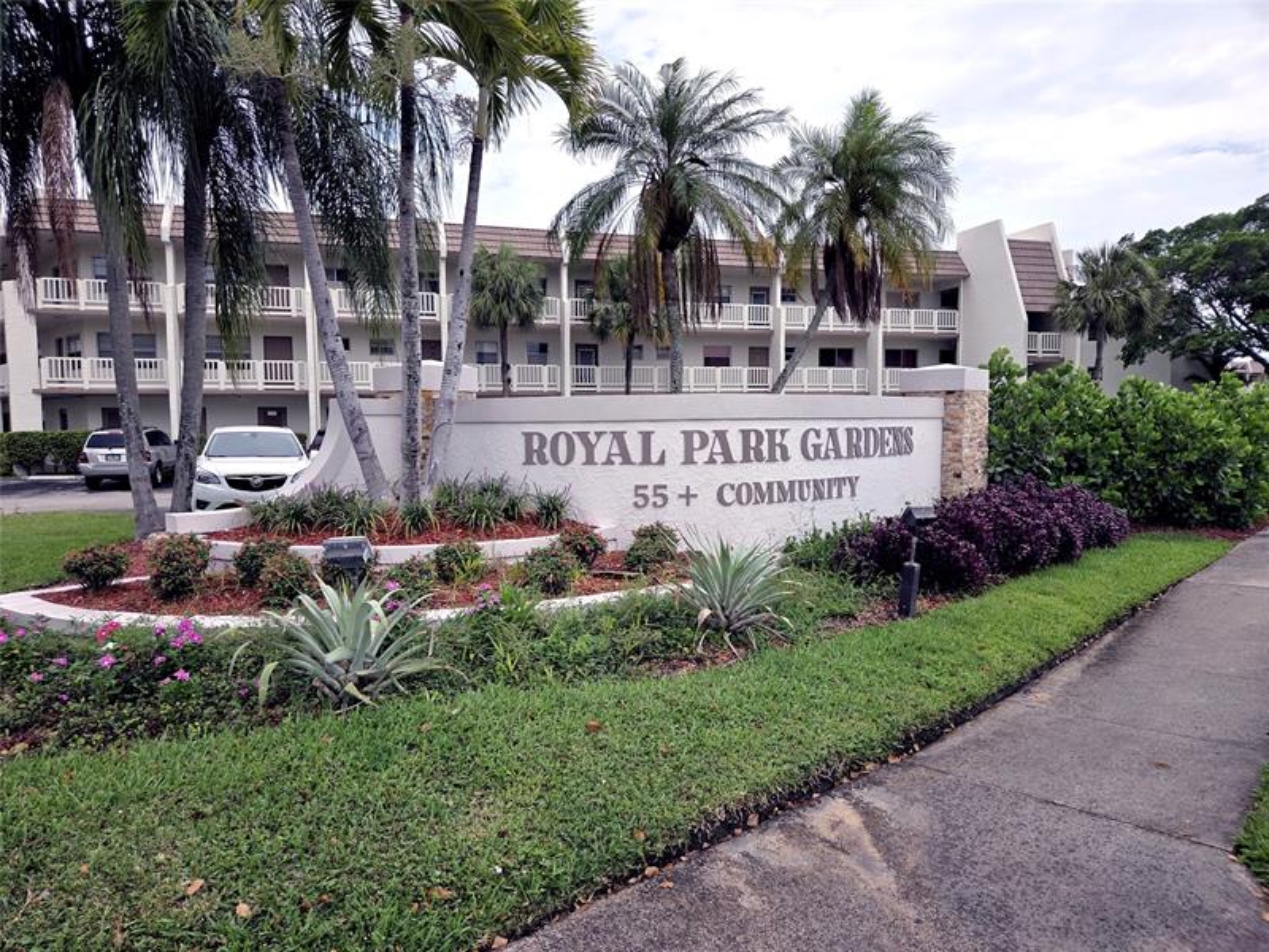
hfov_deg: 73.9
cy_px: 476
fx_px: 843
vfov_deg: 58.9
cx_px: 634
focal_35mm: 23
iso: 80
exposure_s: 1/4663
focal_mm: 5.4
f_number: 1.8
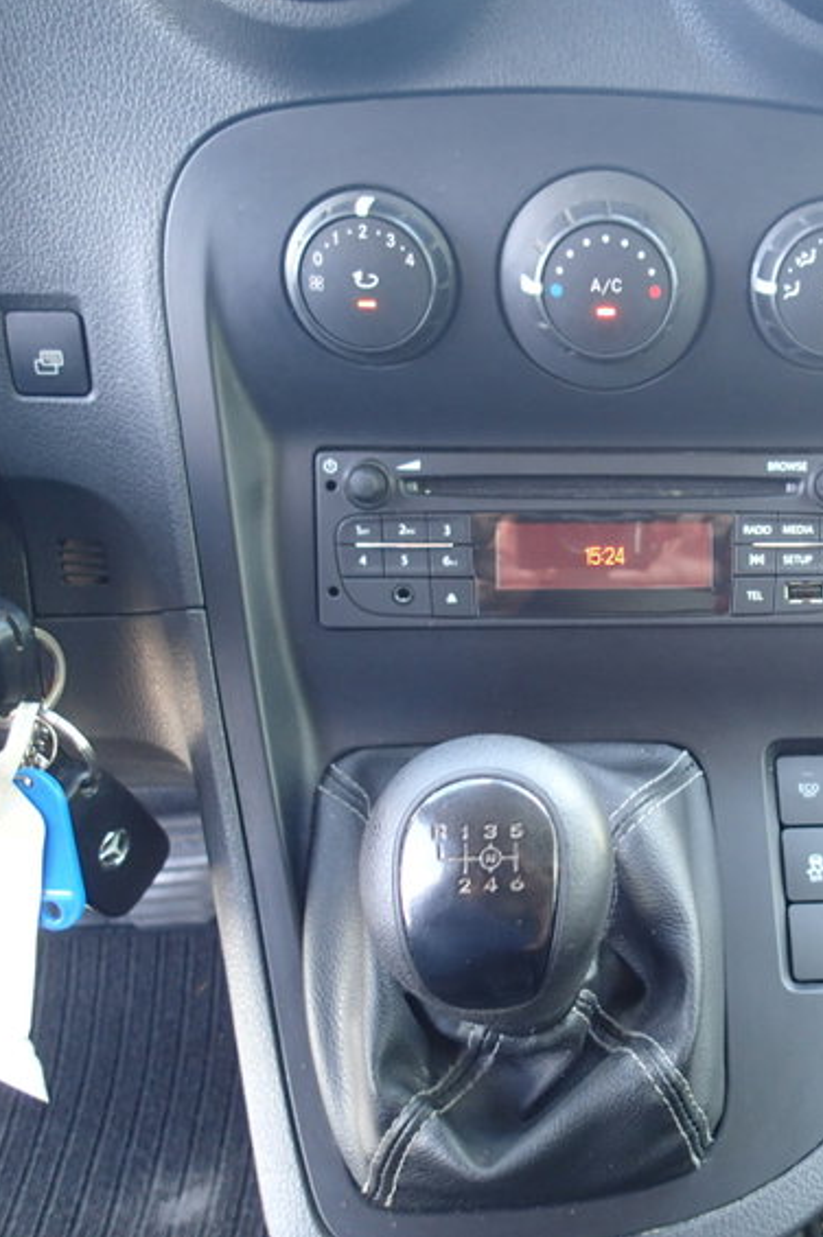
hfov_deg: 36.2
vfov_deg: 54.5
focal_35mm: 35
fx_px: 1202
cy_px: 615
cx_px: 685
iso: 200
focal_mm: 4.5
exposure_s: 1/40
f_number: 2
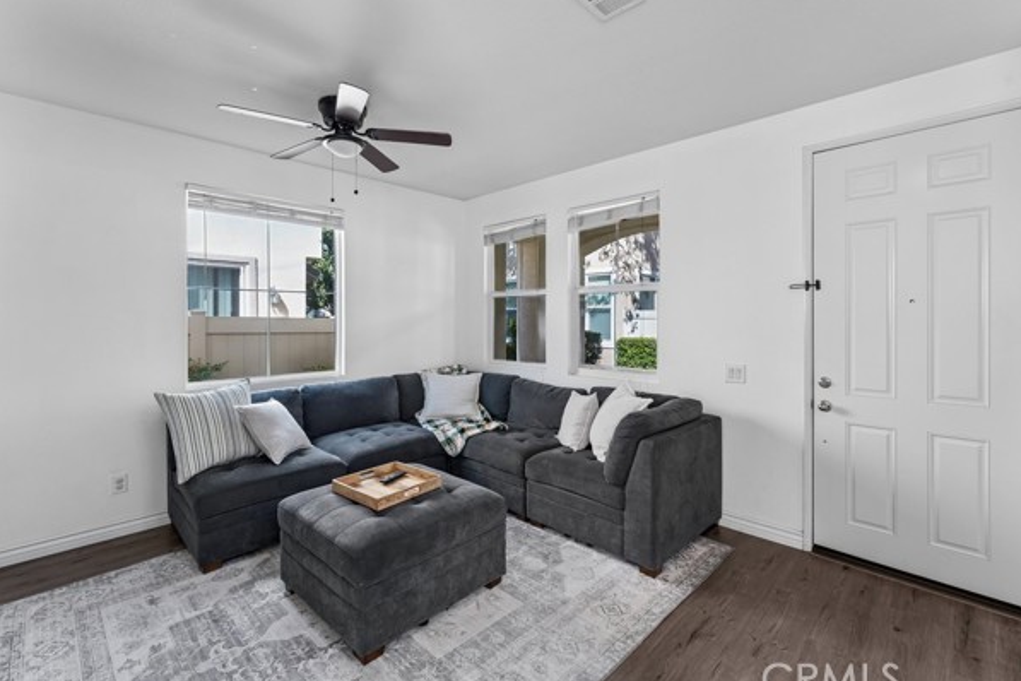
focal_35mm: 15
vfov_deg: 77.3
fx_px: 425
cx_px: 516
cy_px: 339
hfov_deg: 100.4
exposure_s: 1/50
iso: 400
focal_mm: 14
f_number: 8
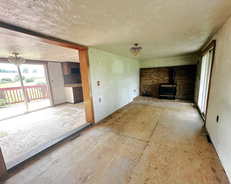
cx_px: 122
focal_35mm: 15
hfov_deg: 96.7
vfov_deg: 84.0
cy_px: 94
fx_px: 103
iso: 125
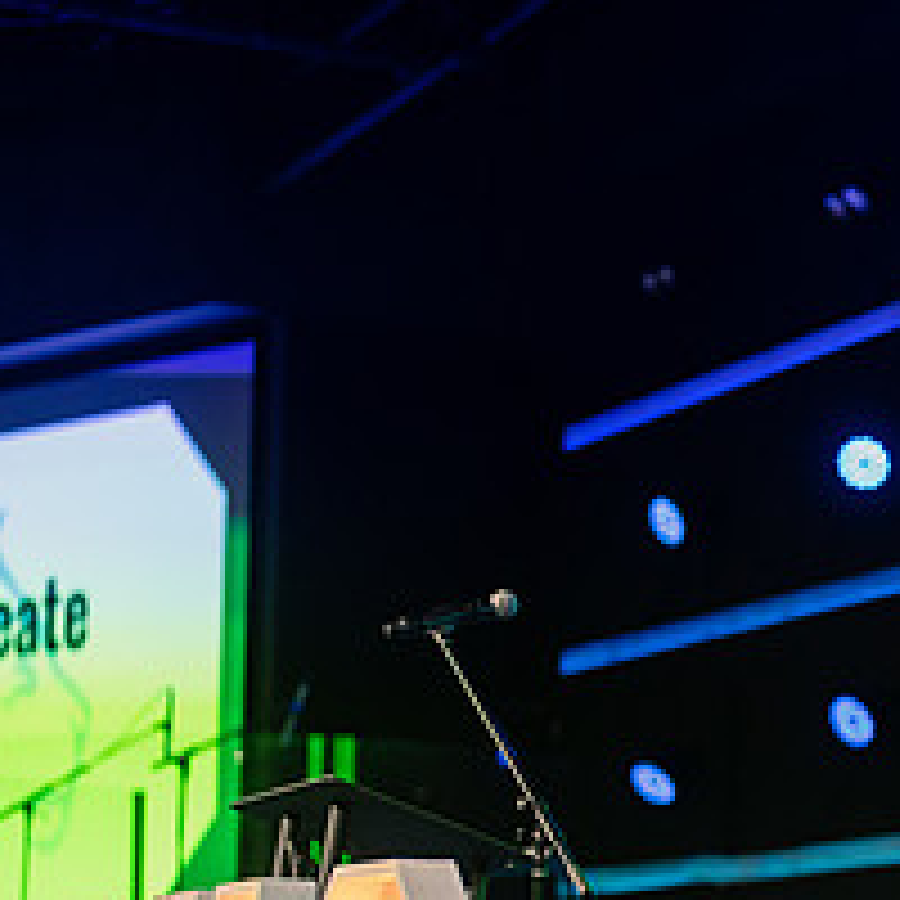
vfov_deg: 13.0
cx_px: 1116
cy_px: 765
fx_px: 3912
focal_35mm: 133
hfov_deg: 12.8
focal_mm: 50
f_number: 1.2
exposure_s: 1/500
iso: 1000
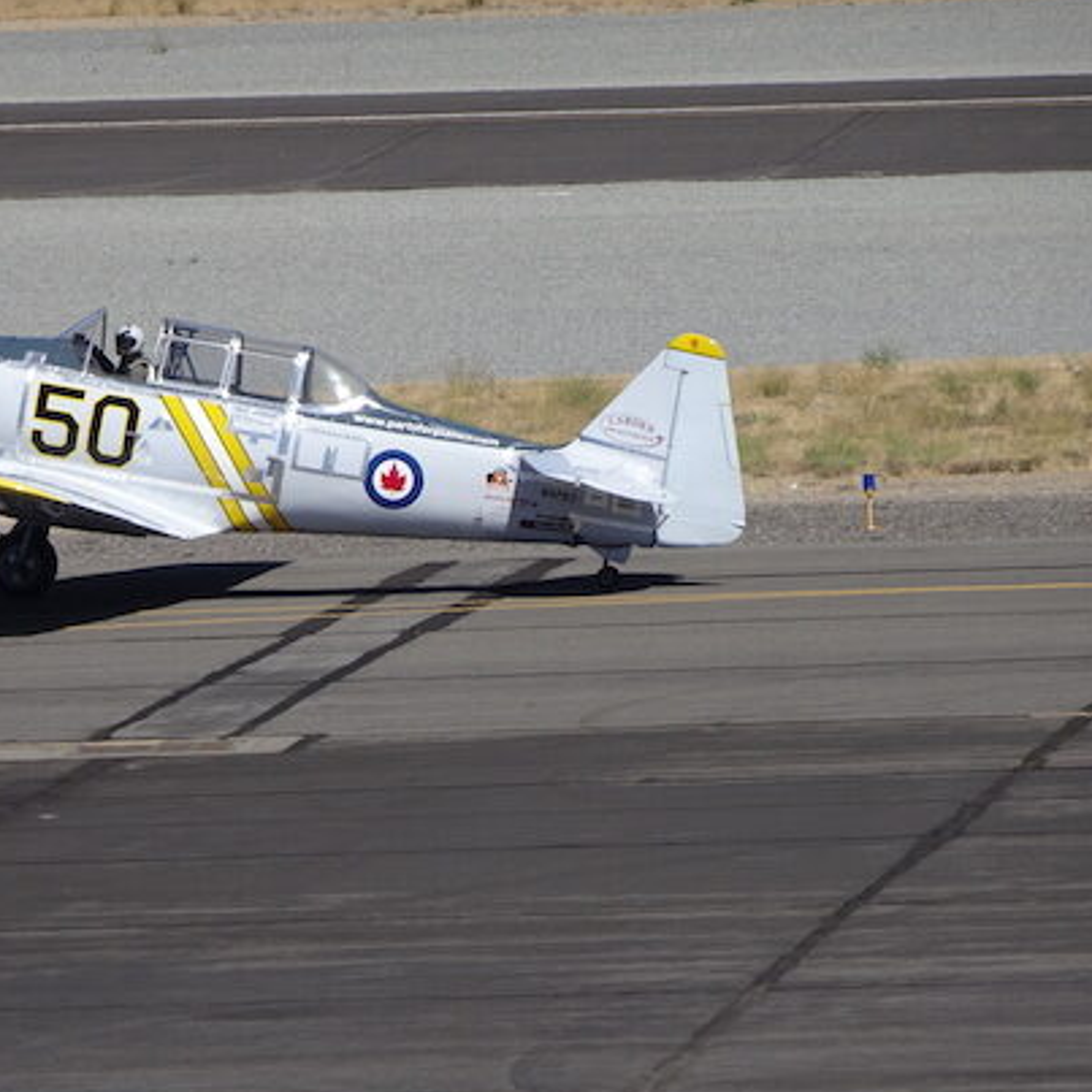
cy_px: 511
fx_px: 19594
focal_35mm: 549
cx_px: 343
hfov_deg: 3.2
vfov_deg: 3.2
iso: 80
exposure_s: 1/640
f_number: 6.3
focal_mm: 68.35
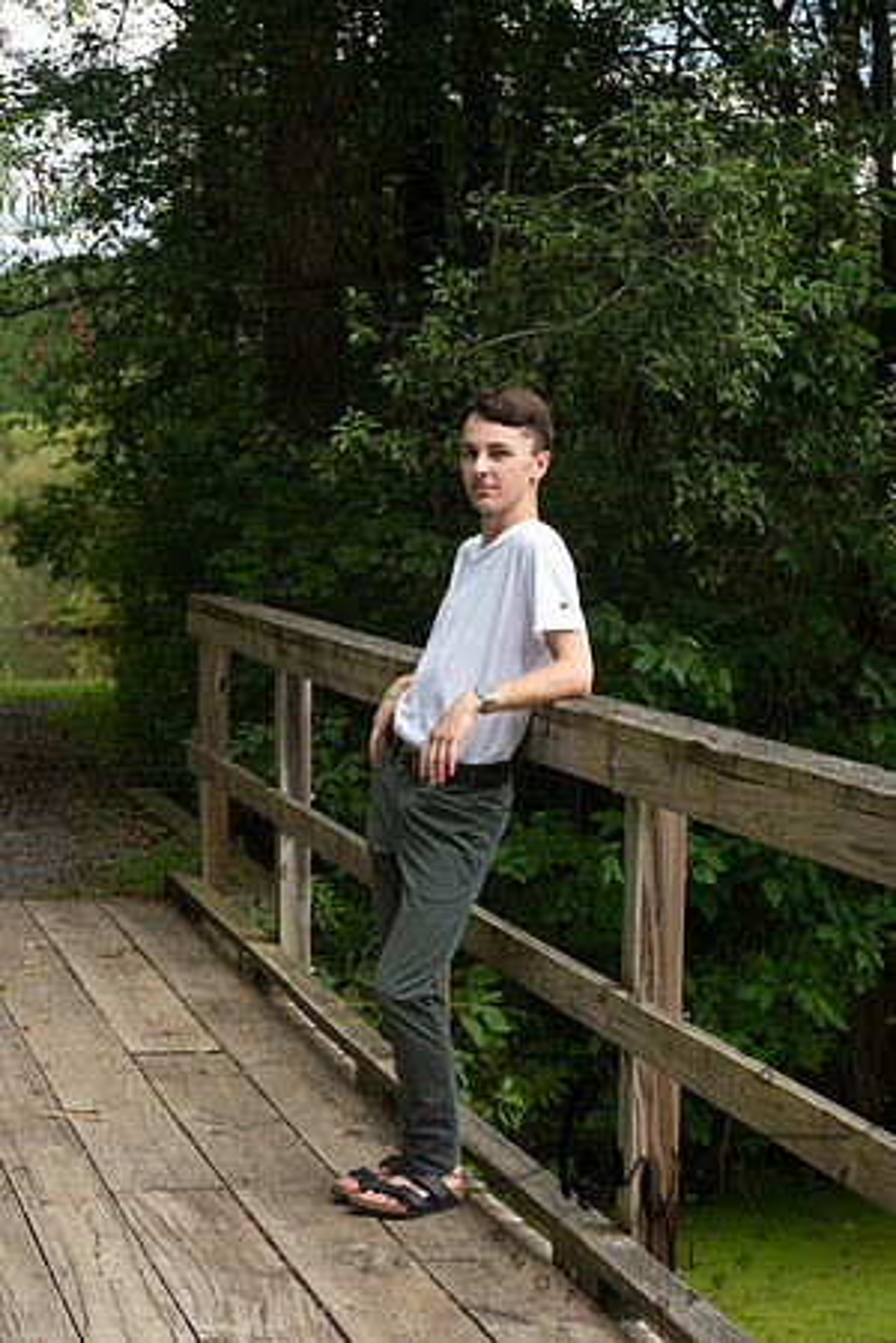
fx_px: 3360
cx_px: 448
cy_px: 672
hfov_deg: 15.2
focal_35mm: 90
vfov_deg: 22.6
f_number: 8
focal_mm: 90
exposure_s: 1/250
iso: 400
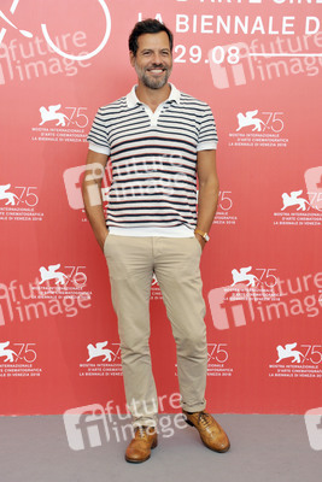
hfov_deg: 20.0
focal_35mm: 68
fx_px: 911
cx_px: 161
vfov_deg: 29.6
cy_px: 241
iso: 1000
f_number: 8
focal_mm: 68
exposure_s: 1/250
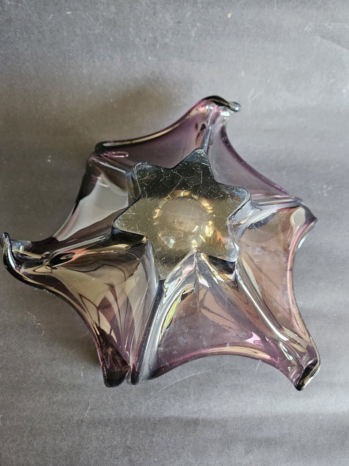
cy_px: 233
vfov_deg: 73.9
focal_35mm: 23
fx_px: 309
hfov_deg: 58.9
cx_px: 174
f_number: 1.8
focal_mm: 5.4
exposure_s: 1/100
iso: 800
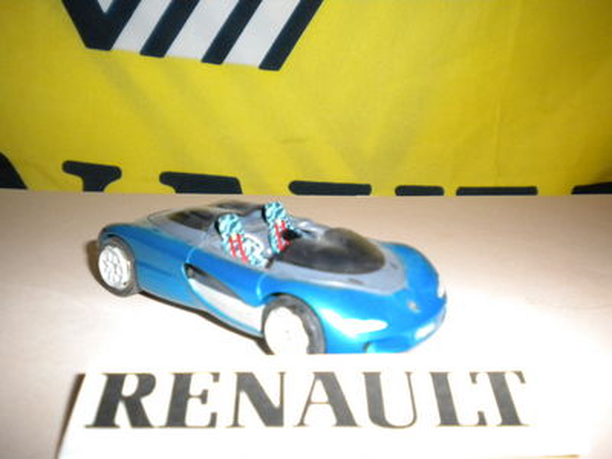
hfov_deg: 52.6
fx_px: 619
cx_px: 306
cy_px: 230
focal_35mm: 35
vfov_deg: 40.7
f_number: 3.1
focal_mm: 6.3
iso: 400
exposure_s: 1/30
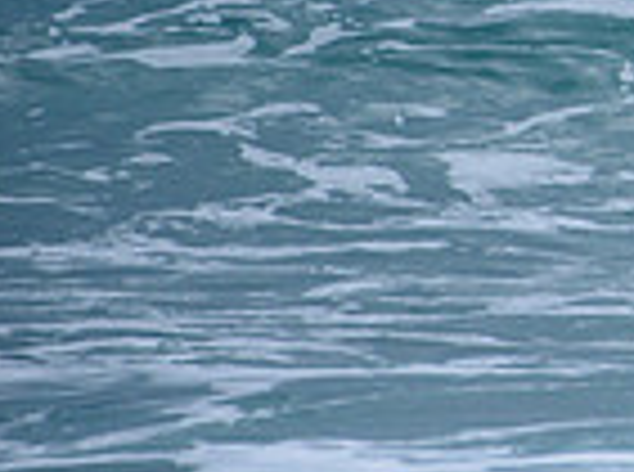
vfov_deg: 0.7
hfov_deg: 1.0
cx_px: 1281
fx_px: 36227
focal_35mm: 1983
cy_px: -164
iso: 220
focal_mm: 500
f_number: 5.6
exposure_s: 1/2000
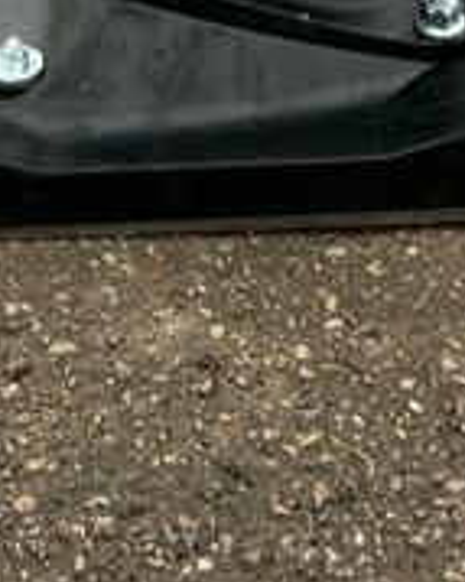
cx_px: 153
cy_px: -888
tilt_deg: -15.5
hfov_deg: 10.6
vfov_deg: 10.9
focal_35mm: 145
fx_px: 2497
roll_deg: +0.3
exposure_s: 1/448
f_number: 1.5
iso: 50
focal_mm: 5.7
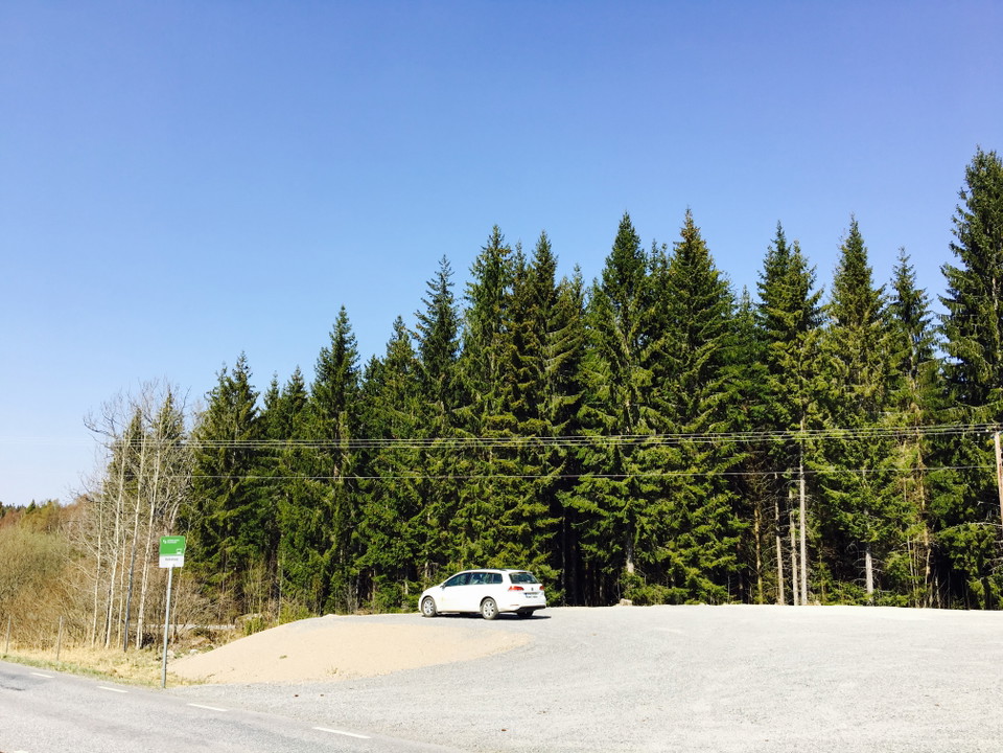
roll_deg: -0.8
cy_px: 376
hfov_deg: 61.7
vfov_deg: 48.2
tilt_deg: +12.9
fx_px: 840
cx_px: 502
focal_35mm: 29
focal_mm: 4.15
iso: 25
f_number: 2.2
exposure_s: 1/1202
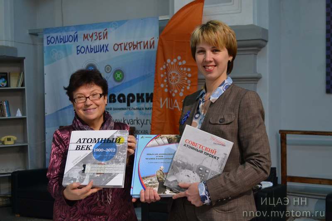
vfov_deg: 25.7
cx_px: 166
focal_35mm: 52
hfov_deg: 37.9
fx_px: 484
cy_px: 110
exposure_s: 1/60
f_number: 5
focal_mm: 35
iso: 1100
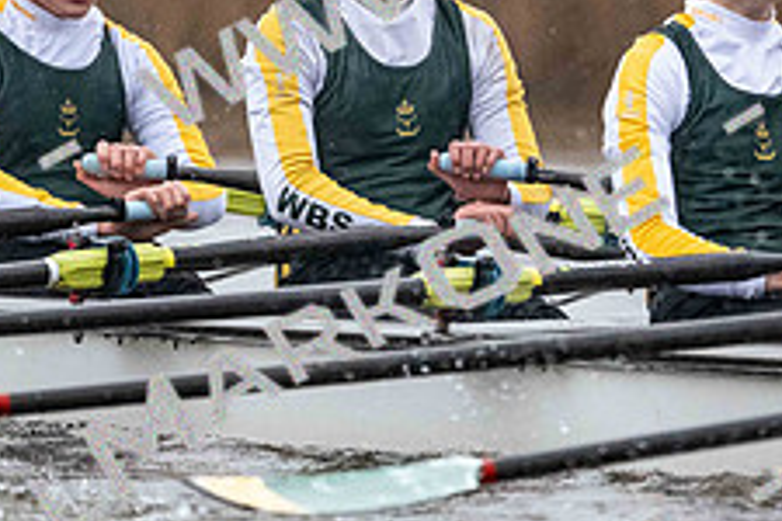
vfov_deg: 1.3
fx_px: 22416
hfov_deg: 2.0
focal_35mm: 1032
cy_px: 137
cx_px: 567
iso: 7200
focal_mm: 400
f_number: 4.5
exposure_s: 1/1600
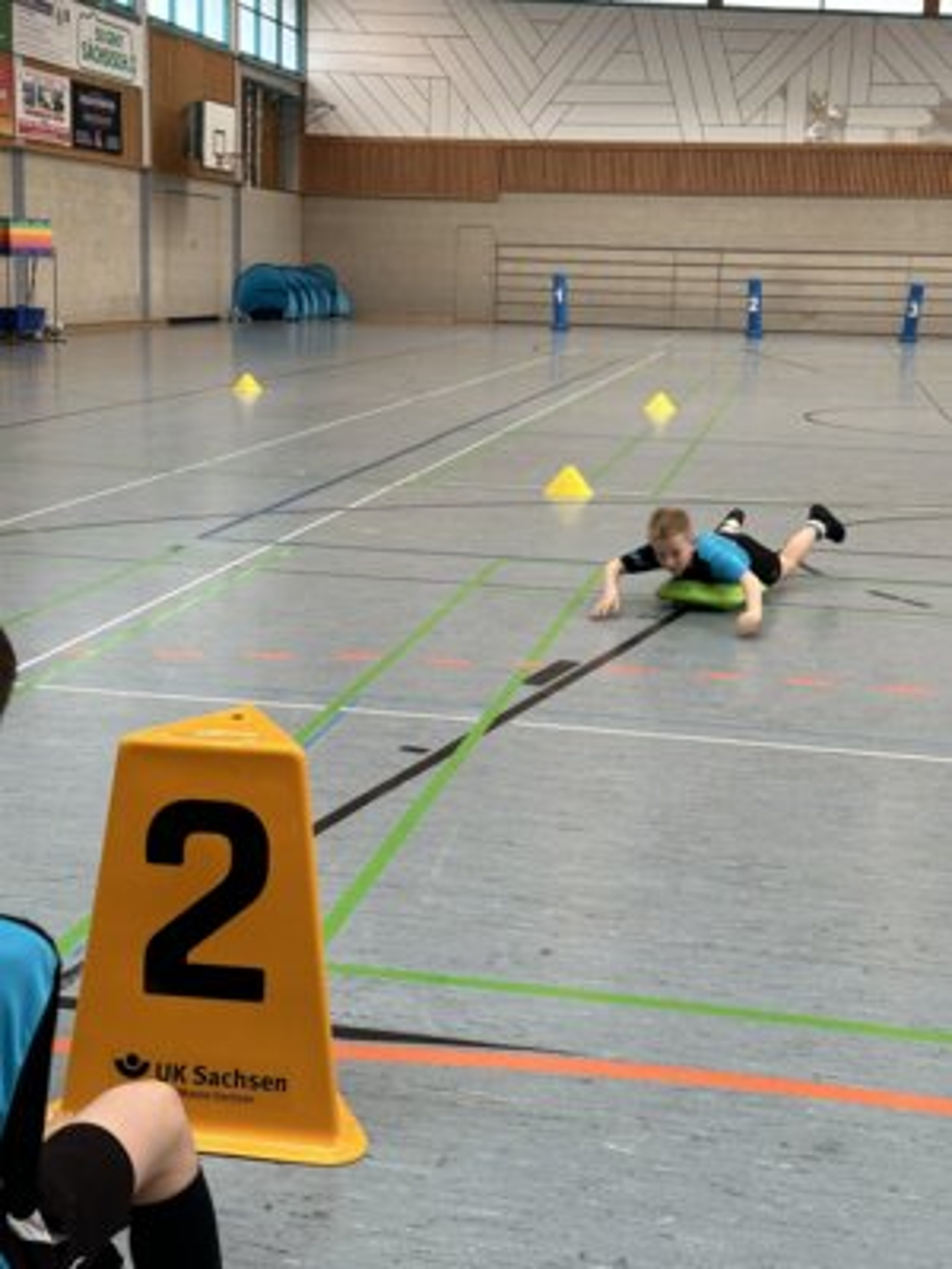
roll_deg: -2.7
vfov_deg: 39.7
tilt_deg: -10.3
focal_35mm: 48
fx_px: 1760
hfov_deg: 30.3
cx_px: 476
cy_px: 634
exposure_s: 1/50
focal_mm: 6.86
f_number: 1.78
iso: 64
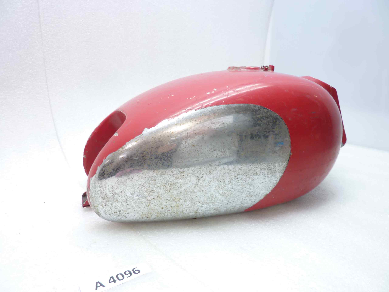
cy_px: 146
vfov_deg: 54.9
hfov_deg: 69.4
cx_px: 194
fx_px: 281
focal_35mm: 25
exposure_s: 1/8
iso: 80
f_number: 3.3
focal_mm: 4.1
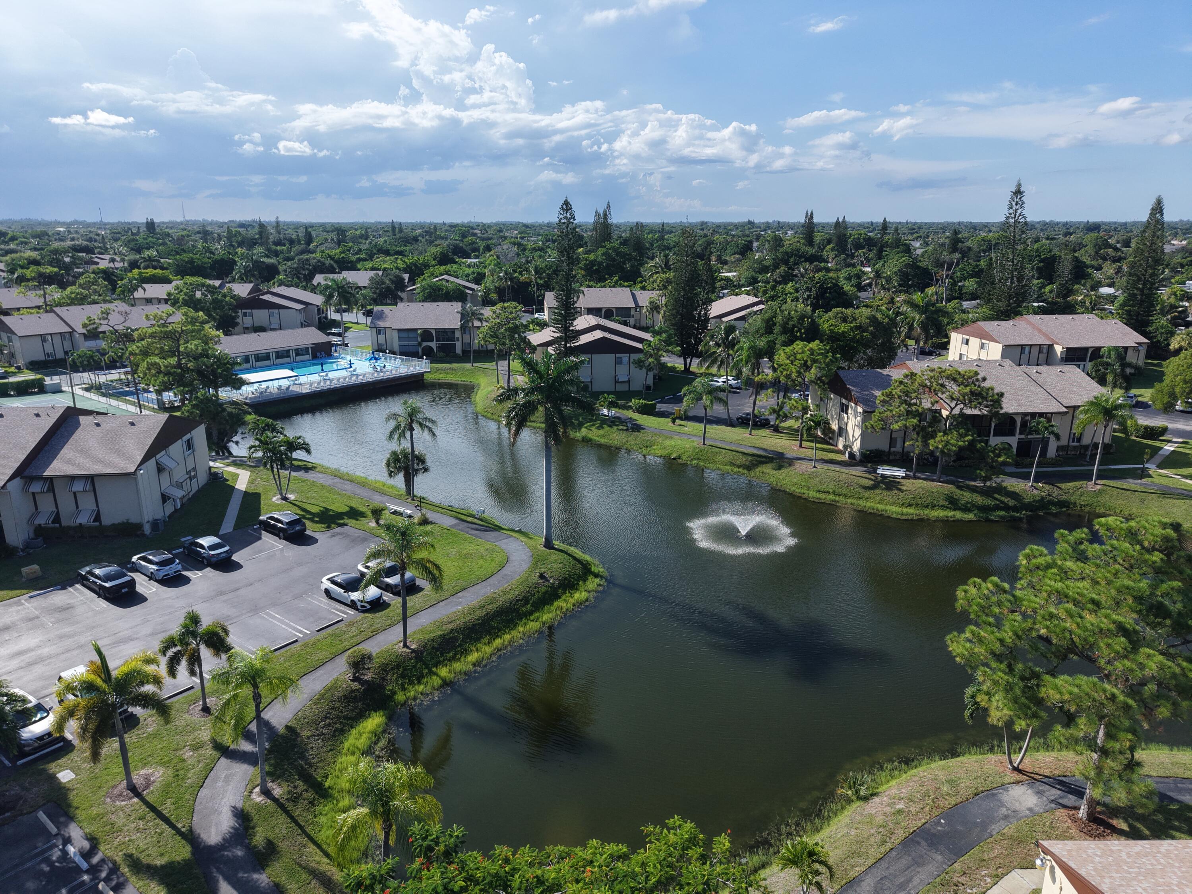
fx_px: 826
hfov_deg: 71.6
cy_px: 447
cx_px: 596
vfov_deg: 56.8
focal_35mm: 24
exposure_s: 1/4000
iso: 230
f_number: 1.8
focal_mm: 8.67
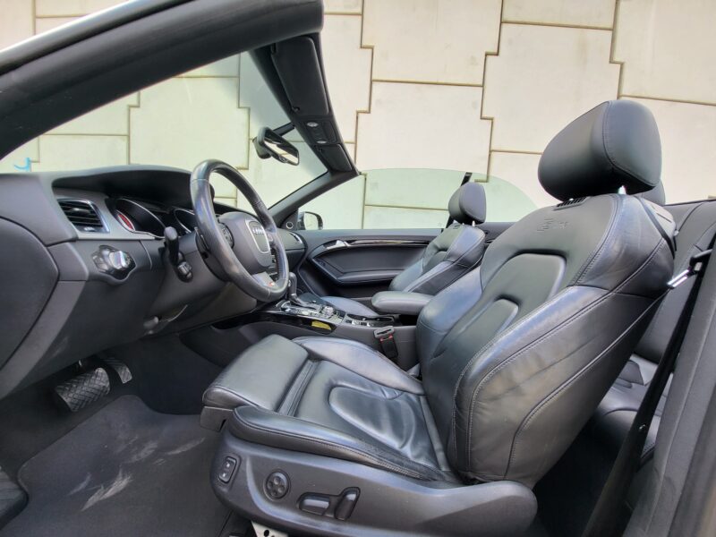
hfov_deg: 106.2
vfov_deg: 89.9
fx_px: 269
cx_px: 358
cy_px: 268
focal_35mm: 13
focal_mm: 1.74
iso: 32
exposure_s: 1/110
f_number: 2.2
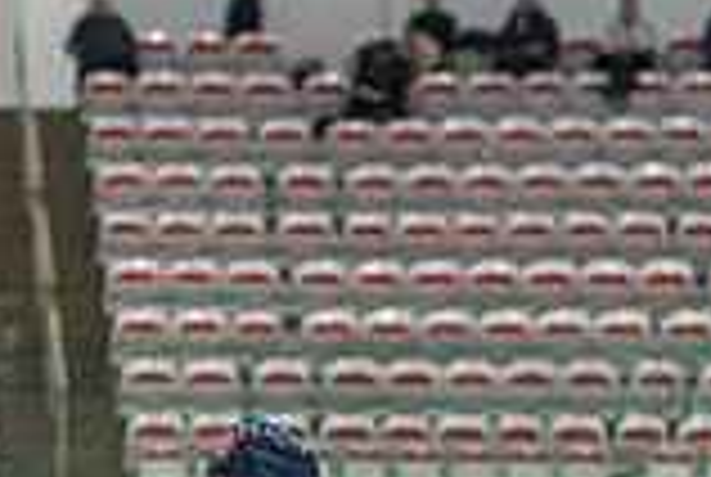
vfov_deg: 4.0
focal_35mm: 341
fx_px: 6747
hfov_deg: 6.0
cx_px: -86
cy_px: 709
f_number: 2.8
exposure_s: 1/1600
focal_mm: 93
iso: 4000
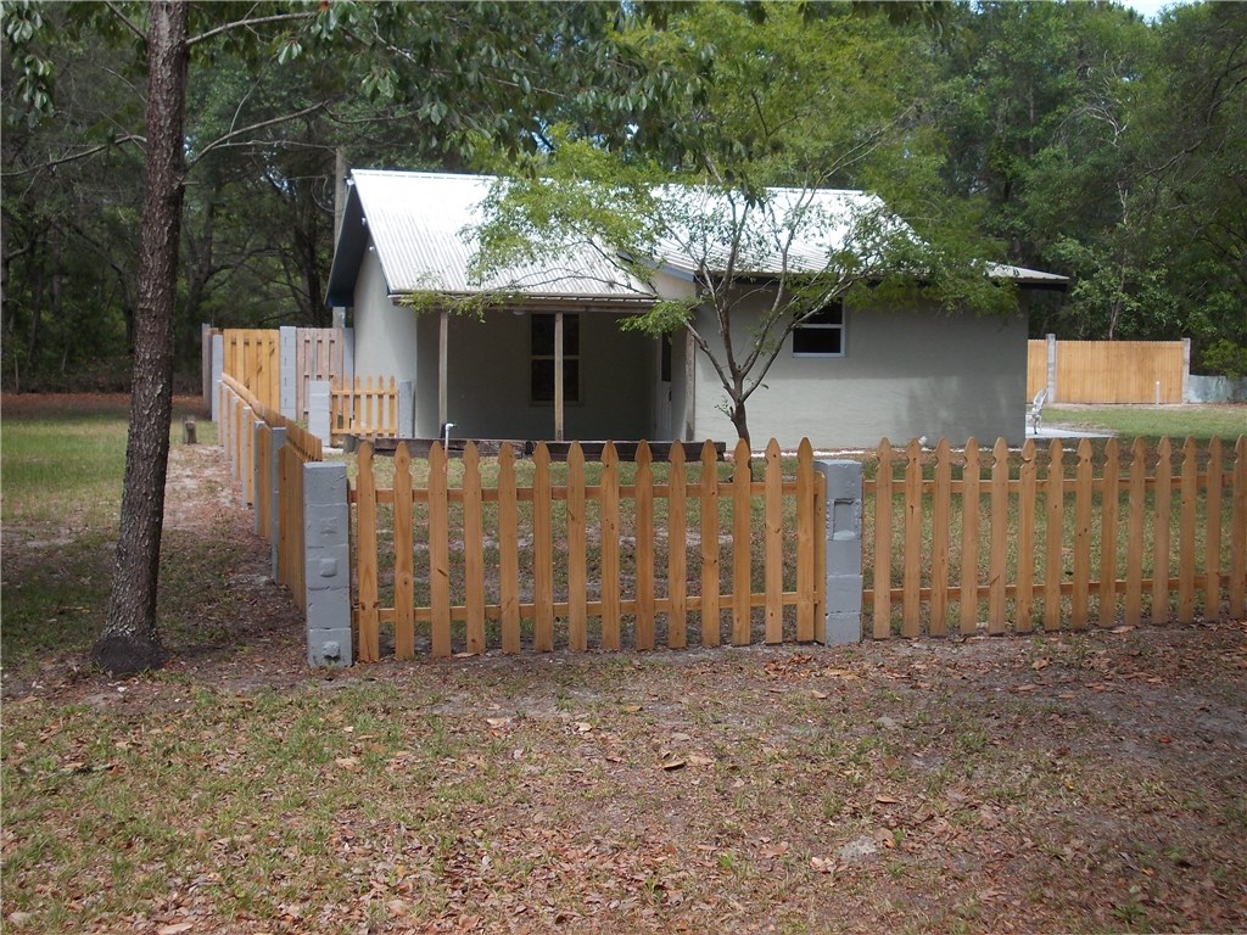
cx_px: 624
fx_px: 1549
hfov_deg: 43.9
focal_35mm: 43
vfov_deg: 33.6
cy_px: 468
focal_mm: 6.1
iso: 80
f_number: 3.3
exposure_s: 1/320
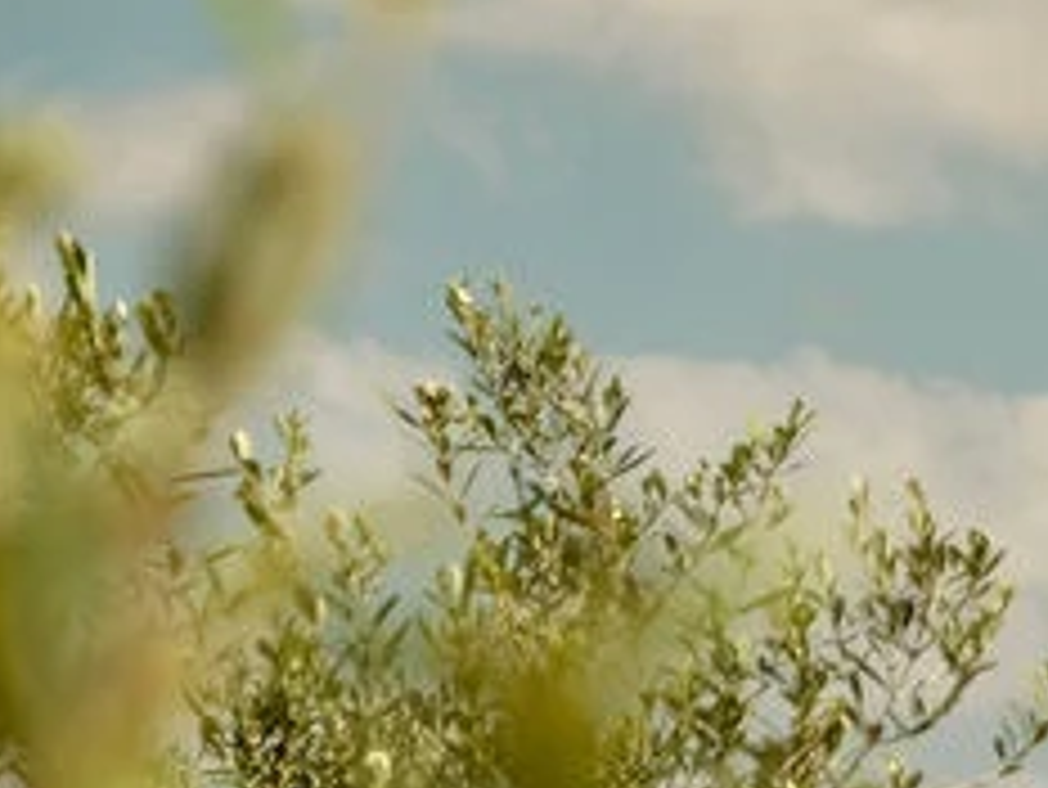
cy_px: 1137
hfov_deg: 5.8
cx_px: 2258
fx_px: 10117
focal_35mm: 334
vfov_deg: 4.4
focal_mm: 52.7
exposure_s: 1/450
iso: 160
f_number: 5.6
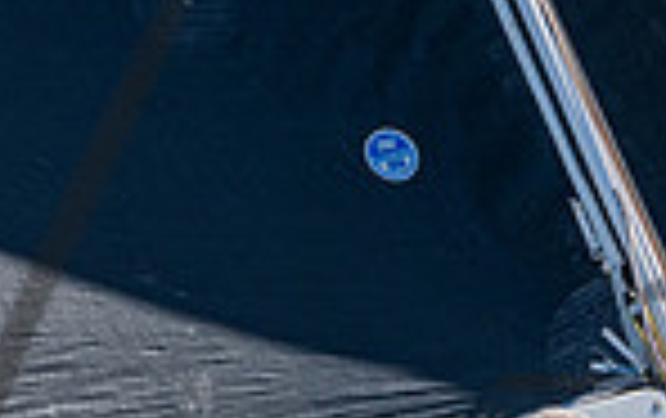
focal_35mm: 1262
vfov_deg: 1.0
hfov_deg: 1.7
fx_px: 22941
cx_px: 172
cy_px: 492
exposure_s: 1/4000
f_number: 5.3
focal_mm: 290
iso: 400
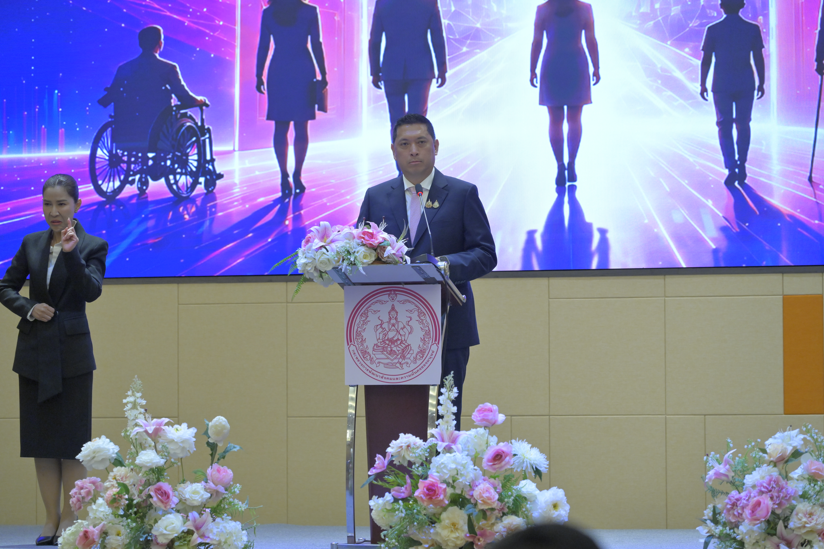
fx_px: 2632
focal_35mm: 115
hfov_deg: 17.8
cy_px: 274
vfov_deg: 11.9
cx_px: 412
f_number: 4.5
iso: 2500
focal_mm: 115
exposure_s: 1/100
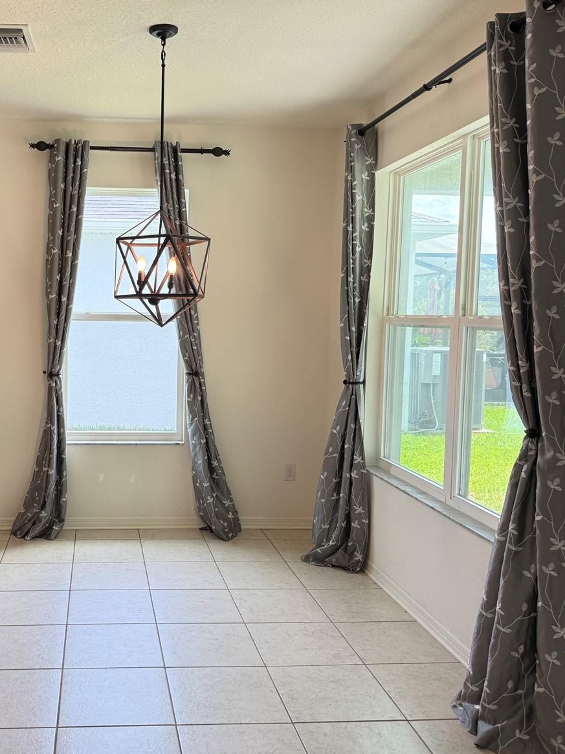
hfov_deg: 41.6
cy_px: 371
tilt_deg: -2.7
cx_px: 138
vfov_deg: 55.3
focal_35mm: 33
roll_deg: +0.4
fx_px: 718
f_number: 1.78
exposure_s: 1/174
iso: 100
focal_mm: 6.76
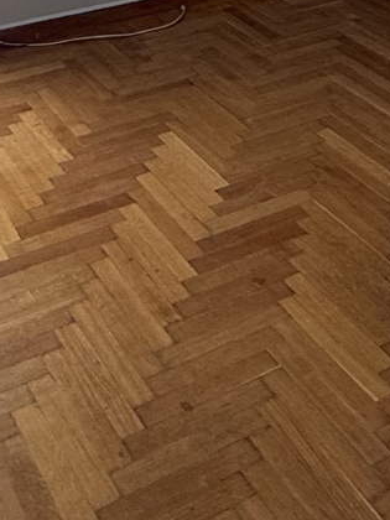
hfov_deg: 22.9
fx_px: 961
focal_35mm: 64
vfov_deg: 24.8
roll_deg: -0.3
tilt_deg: -9.2
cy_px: -213
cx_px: 139
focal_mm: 2.22
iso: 80
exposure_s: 1/100
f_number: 2.2
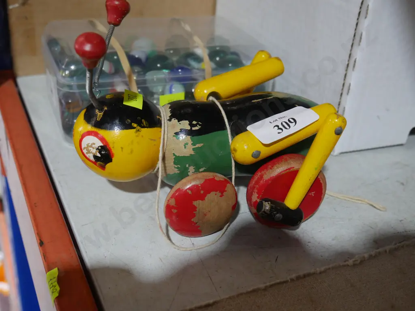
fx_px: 504
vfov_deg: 34.3
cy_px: 156
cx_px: 208
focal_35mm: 42
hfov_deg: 44.8
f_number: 4.6
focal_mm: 21
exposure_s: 1/60
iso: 1250
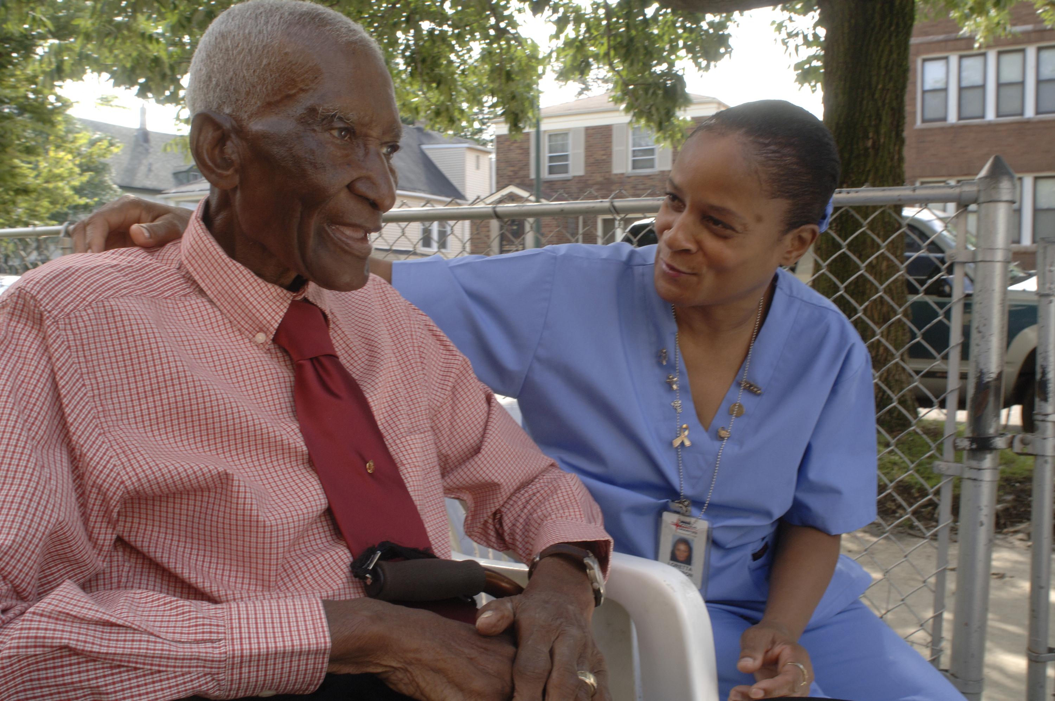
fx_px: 878
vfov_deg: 43.5
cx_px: 528
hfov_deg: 62.0
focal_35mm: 30
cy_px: 350
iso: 320
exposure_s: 1/60
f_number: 13
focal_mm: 20
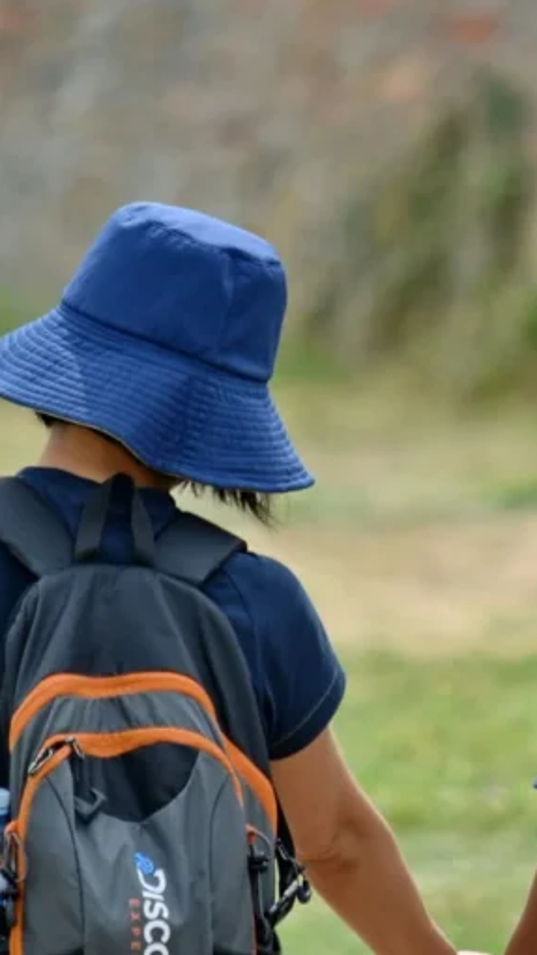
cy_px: 478
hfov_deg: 1.8
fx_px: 16778
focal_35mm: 663
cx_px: 445
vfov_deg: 3.3
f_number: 6.3
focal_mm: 280
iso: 200
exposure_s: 1/640
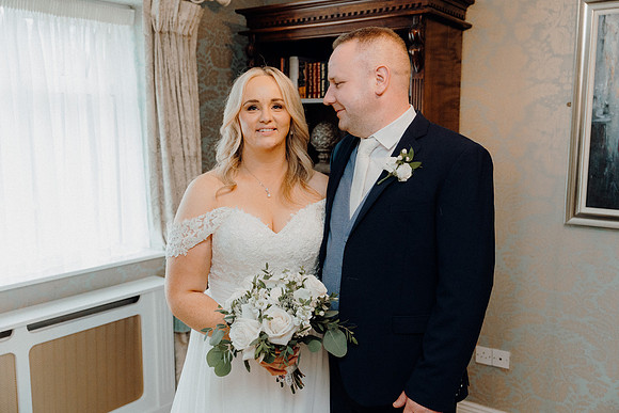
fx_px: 602
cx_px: 310
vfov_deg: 37.9
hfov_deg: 54.4
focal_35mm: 35
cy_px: 206
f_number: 3.5
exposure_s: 1/160
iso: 2500
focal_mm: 35
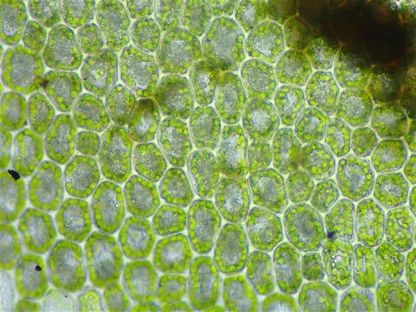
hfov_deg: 31.7
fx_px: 733
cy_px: 156
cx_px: 208
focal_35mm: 61
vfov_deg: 24.1
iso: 400
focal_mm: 11.01
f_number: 3.6
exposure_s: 1/60
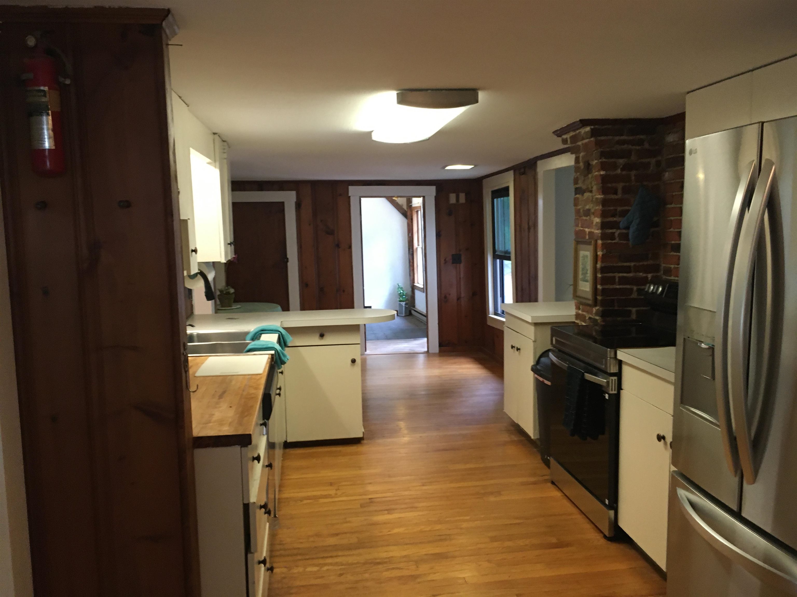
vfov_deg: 48.2
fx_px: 668
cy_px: 298
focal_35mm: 29
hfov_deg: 61.7
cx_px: 398
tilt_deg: -4.6
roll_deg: -0.5
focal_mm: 4.15
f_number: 2.2
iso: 125
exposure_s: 1/30
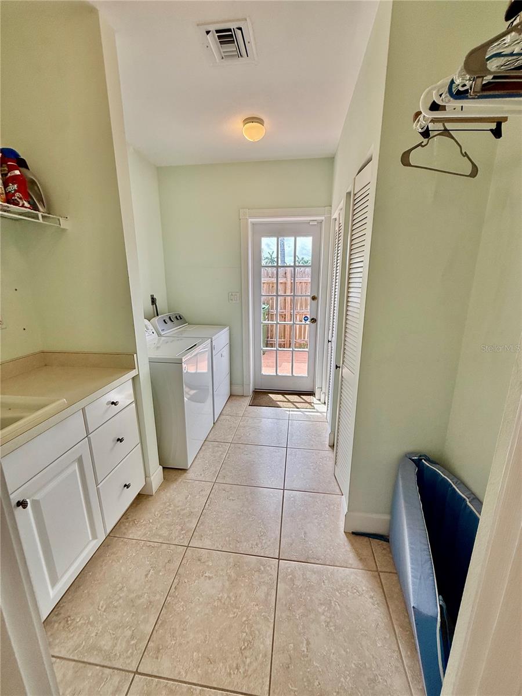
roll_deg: +0.2
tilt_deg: -13.9
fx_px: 281
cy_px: 348
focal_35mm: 14
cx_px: 261
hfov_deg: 85.7
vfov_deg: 102.1
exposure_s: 1/273
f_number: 2.2
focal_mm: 2.22
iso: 64
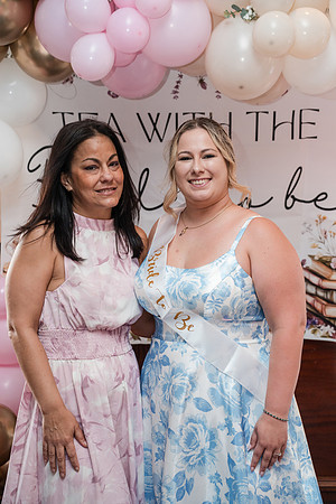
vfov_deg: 31.4
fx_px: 896
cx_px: 168
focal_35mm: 64
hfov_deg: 21.2
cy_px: 252
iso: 2500
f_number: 4
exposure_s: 1/250
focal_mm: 64
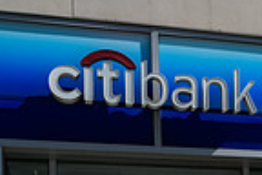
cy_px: 298
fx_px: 793
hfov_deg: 17.3
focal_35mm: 109
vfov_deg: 11.8
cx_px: 369
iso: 200
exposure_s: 1/2500
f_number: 3.2
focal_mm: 27
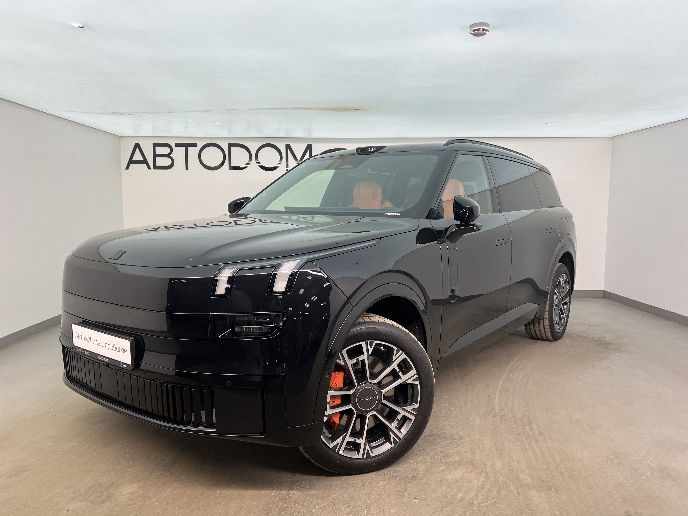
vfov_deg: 53.1
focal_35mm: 26
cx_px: 344
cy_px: 258
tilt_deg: -6.9
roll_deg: -0.3
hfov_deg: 67.3
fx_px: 517
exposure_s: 1/121
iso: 50
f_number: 1.5
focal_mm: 5.7
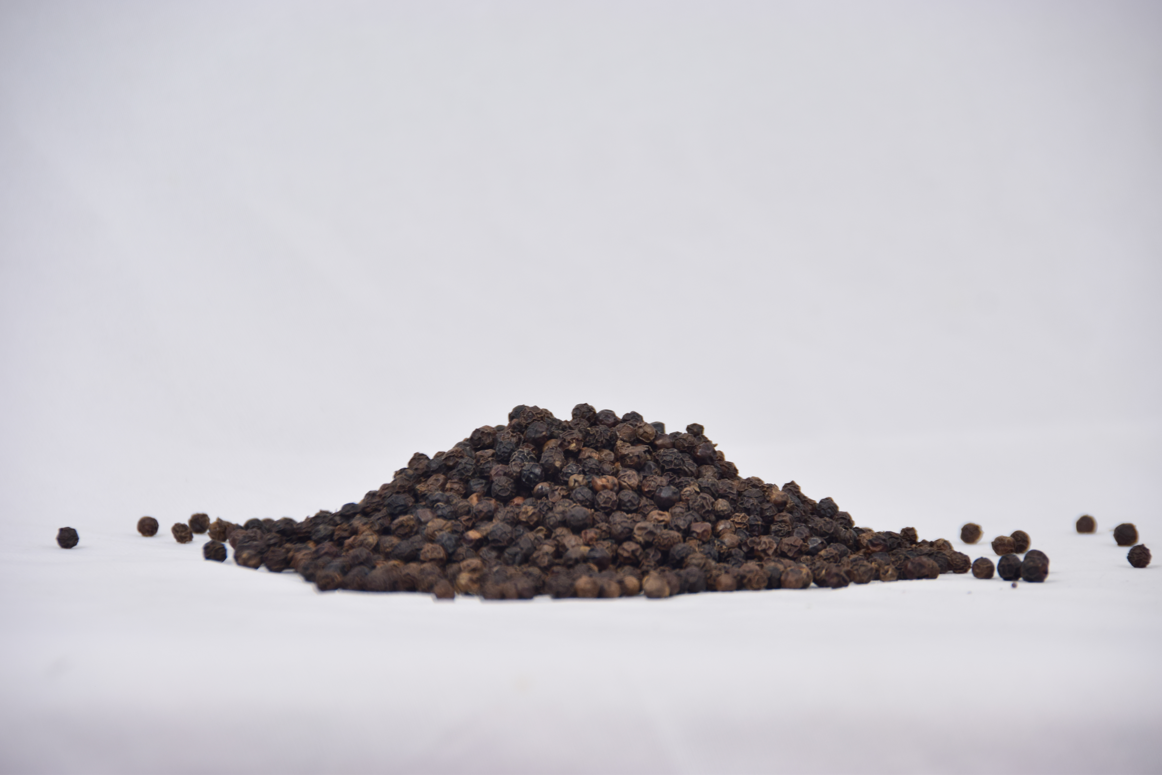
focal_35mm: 300
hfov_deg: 6.9
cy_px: 388
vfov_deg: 4.6
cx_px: 581
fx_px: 9683
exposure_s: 1/100
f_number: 5.6
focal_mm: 200
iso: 320
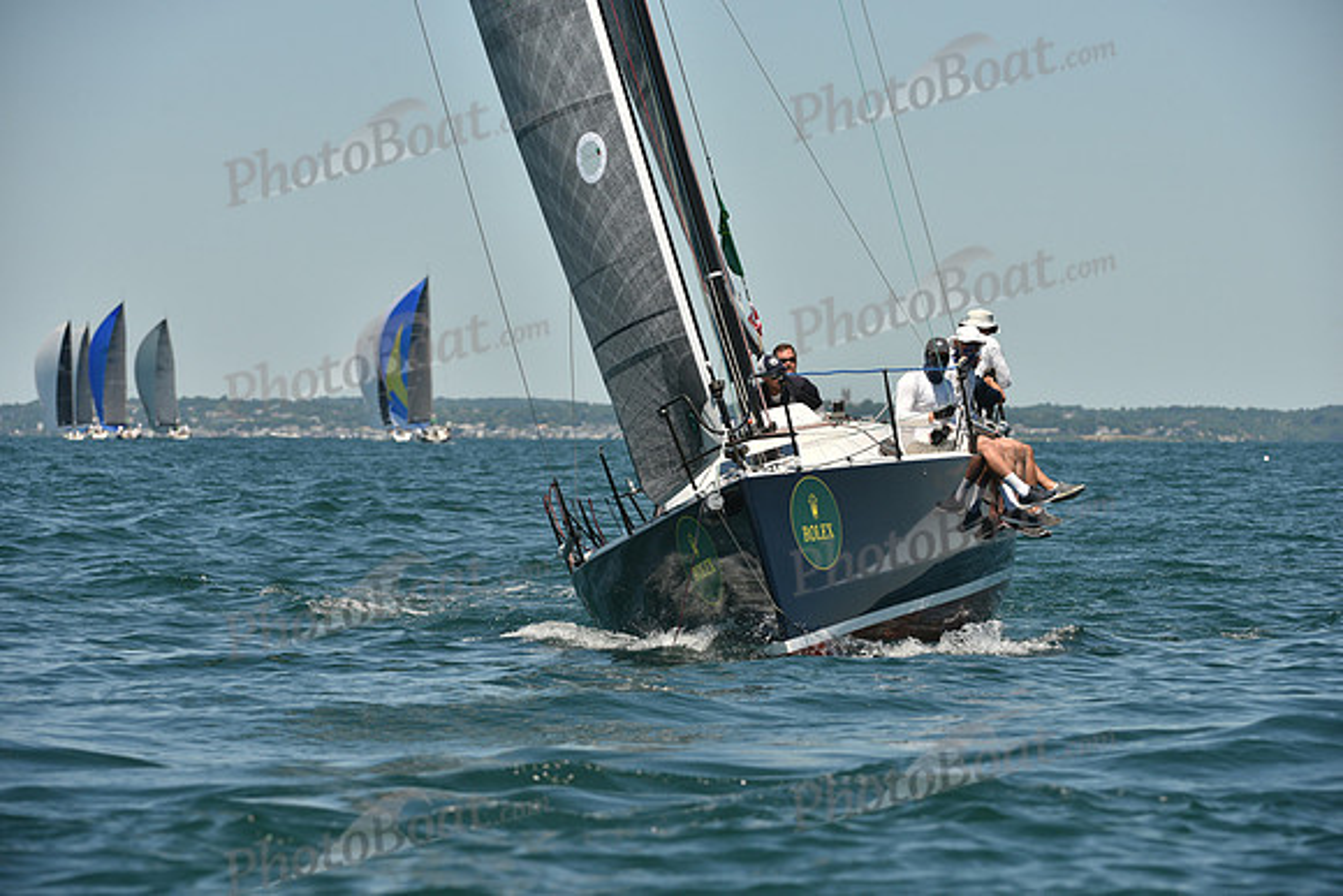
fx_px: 7463
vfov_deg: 6.9
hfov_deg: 10.3
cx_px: 672
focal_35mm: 200
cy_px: 448
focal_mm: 200
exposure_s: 1/1250
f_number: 7.1
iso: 250
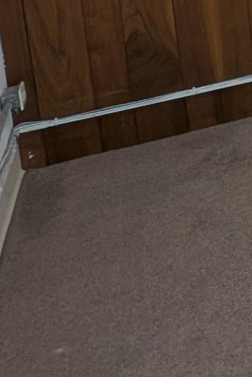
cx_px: 861
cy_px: -161
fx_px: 808
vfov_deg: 22.4
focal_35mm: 77
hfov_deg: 9.8
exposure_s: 1/120
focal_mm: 1.95
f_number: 2.2
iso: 39
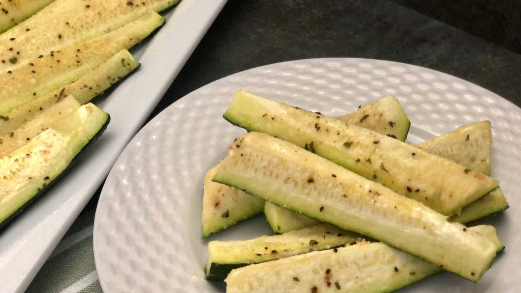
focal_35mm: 57
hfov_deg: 36.6
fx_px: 788
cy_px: 166
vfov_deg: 21.1
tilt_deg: -42.5
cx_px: 260
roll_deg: +3.9
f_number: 2.4
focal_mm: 6
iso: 125
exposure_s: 1/30
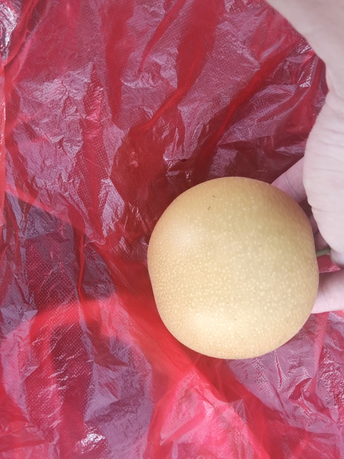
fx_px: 557
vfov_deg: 44.8
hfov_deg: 34.3
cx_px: 172
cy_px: 230
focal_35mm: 42
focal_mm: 4.71
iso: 717
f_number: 1.79
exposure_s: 1/50
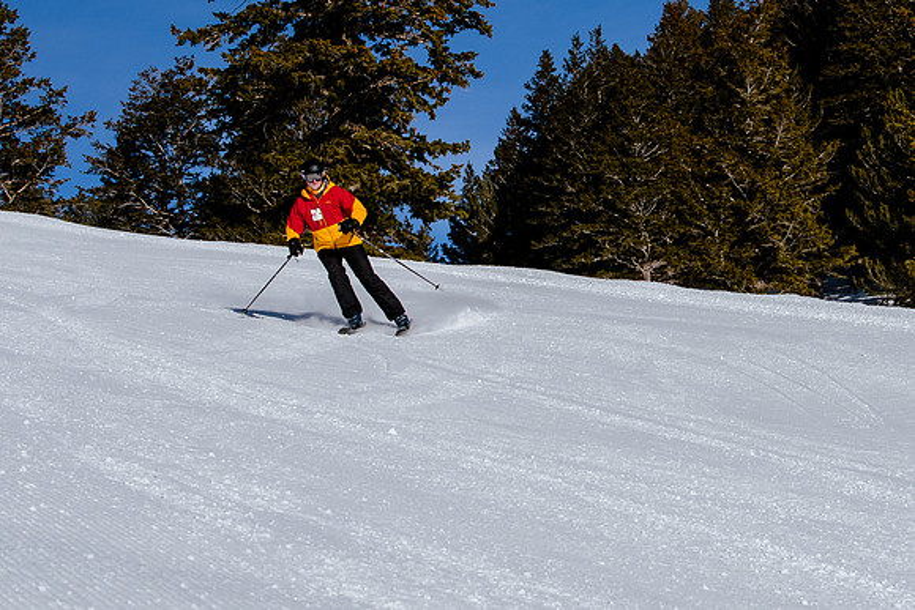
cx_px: 650
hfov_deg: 19.6
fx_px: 2641
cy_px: 190
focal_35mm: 104
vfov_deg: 13.2
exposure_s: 1/1000
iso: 160
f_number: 9
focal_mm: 40
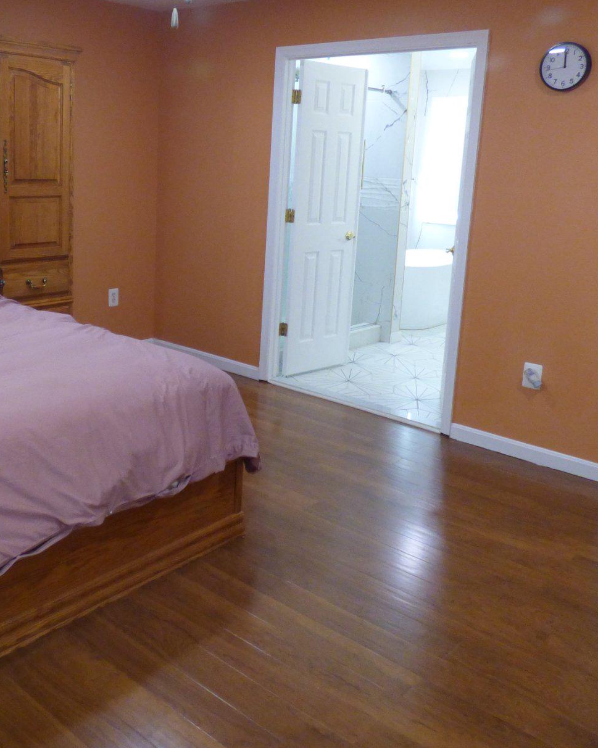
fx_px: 730
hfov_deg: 43.8
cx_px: 191
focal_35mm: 33
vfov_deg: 53.8
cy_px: 295
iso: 400
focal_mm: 3.58
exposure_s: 1/20
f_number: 2.8
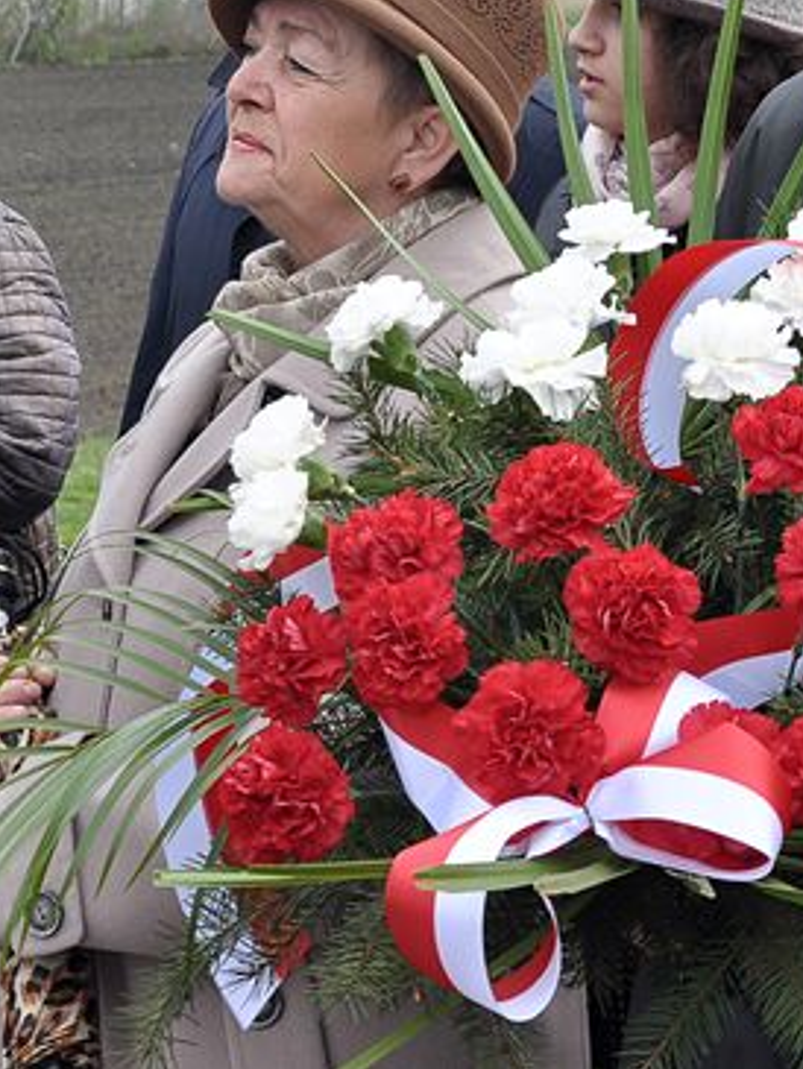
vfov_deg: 13.9
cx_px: 911
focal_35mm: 141
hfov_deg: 10.4
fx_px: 4359
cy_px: 247
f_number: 9
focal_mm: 42
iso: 320
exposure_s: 1/320
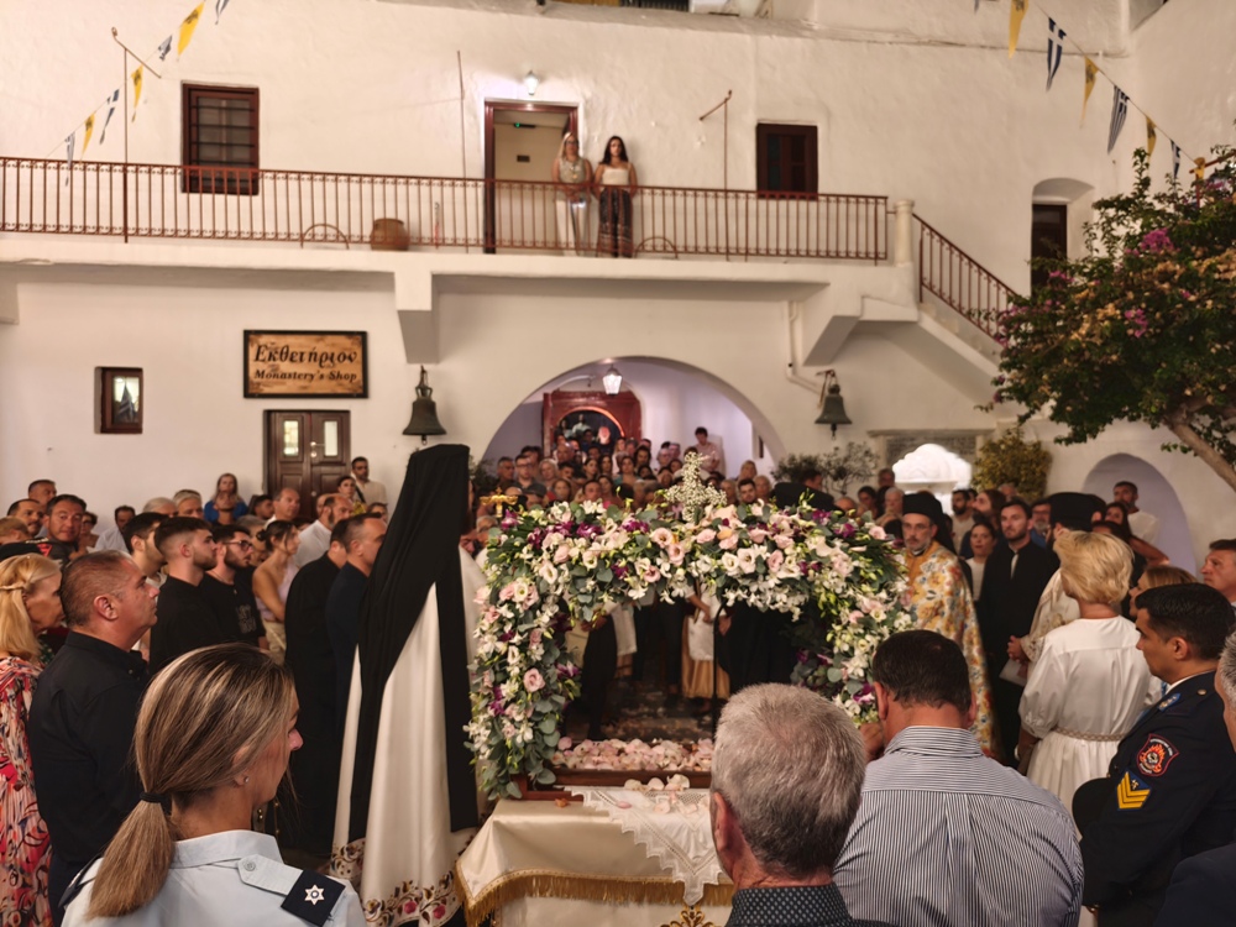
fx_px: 821
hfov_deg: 73.9
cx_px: 618
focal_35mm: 23
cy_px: 464
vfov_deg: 58.9
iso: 2000
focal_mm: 8.72
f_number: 1.63
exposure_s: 1/33.3
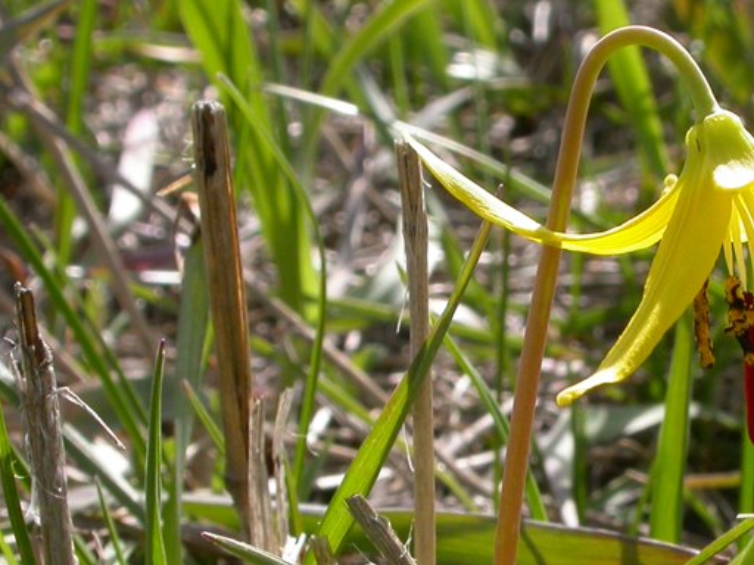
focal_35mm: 140
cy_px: 471
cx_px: 598
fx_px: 3049
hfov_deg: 14.0
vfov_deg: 10.6
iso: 100
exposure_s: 1/260
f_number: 7.5
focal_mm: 14.6
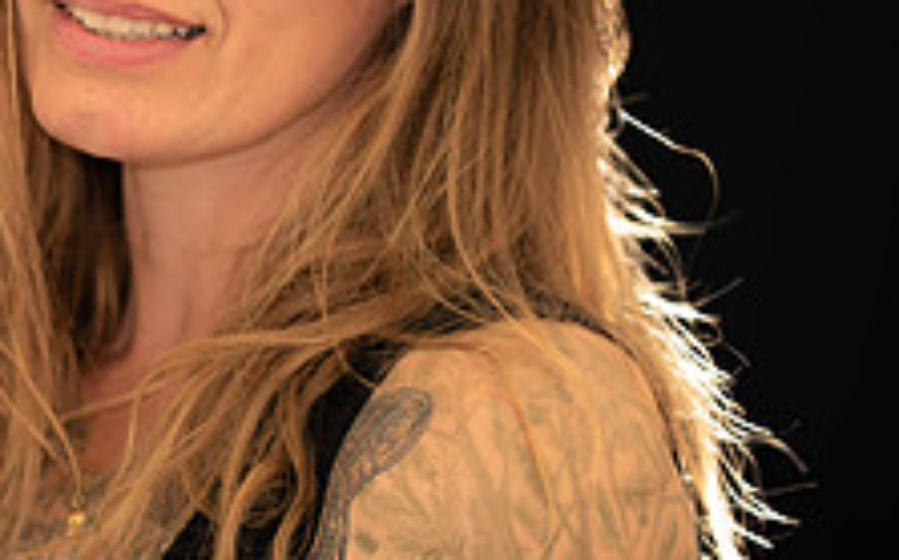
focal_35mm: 425
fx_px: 10405
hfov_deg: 4.9
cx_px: -36
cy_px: 54
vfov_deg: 3.1
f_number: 2.8
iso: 50
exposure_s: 1/30
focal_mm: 160
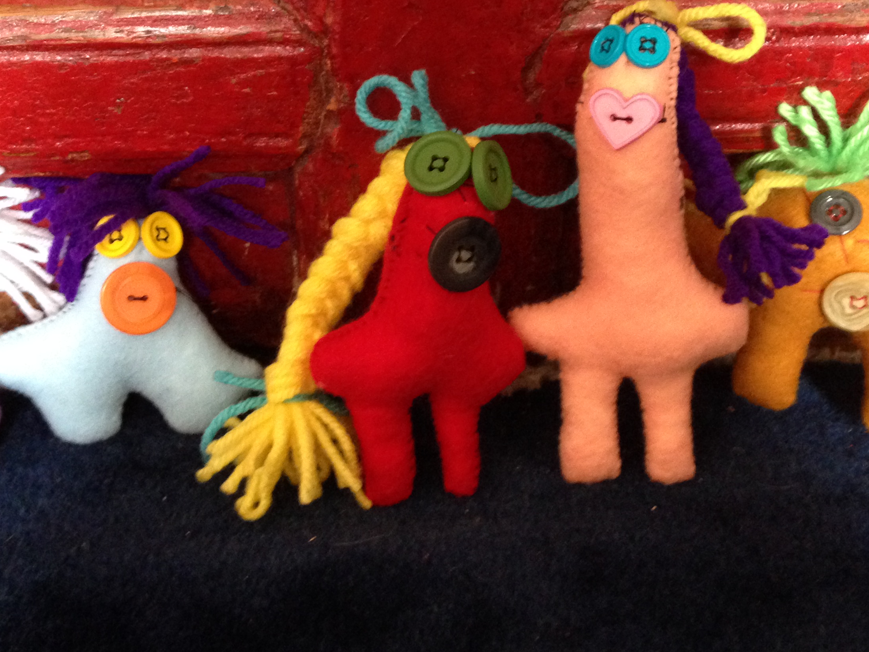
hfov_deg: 38.9
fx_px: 1230
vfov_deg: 29.6
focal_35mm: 49
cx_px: 406
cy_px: 257
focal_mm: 4.12
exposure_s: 1/17
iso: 400
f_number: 2.4
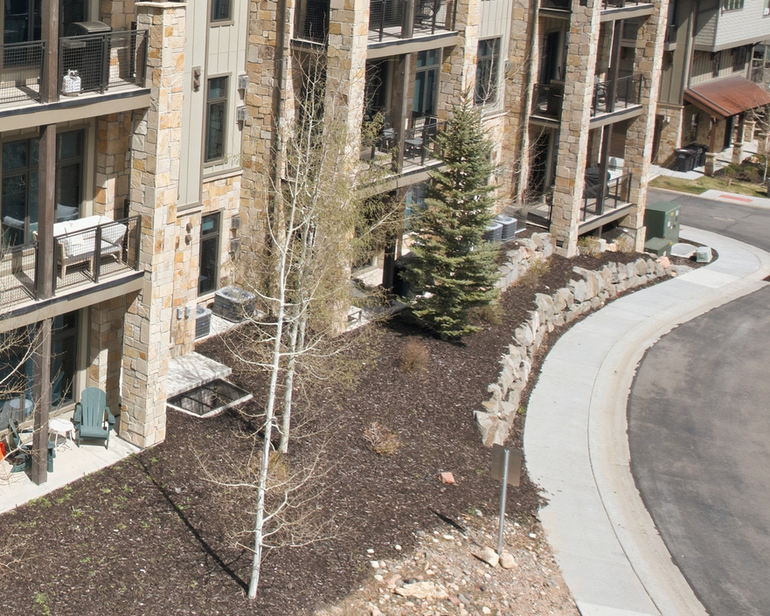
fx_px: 1094
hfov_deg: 33.7
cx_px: -77
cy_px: 84
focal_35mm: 48
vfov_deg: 30.3
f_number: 2.8
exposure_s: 1/640
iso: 140
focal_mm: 8.4
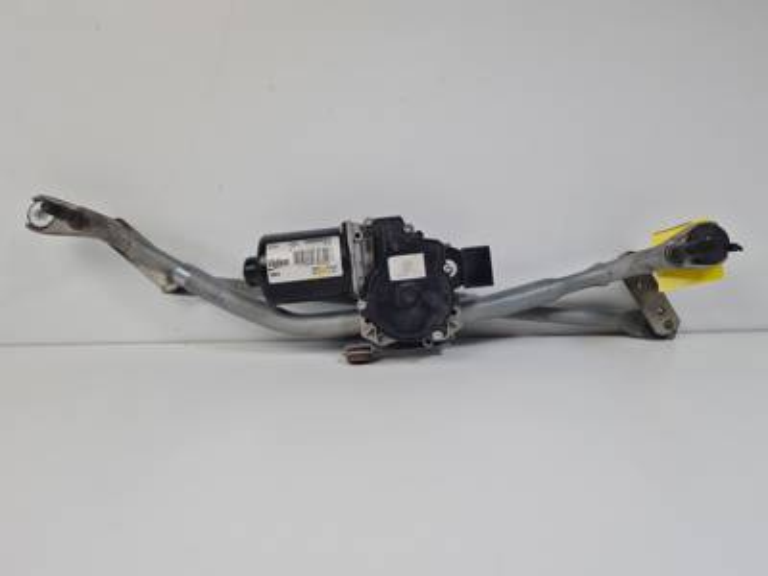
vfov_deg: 53.1
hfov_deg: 67.3
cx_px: 384
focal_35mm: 26
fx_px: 577
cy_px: 288
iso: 50
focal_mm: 5.4
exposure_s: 1/262
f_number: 1.8
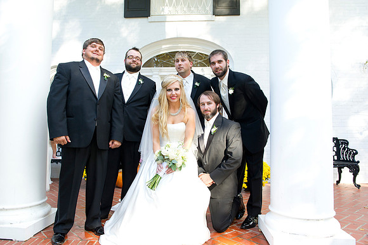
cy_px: 122
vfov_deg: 47.9
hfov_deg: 67.4
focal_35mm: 27
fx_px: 276
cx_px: 184
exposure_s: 1/160
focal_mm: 27
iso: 400
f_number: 5.6
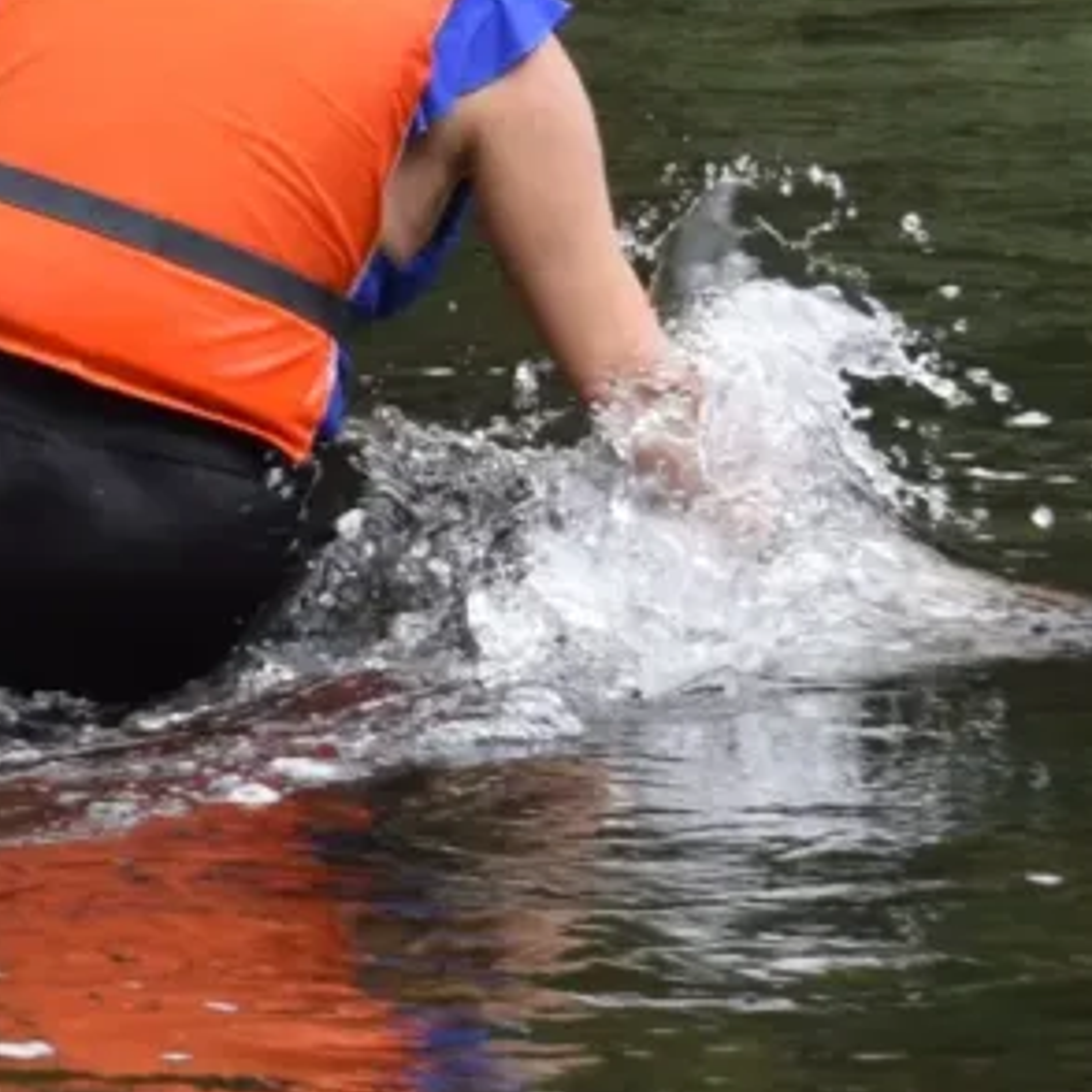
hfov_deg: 4.6
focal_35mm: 366
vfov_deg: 4.8
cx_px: -1709
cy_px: -501
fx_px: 13071
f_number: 8
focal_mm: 55
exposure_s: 1/250
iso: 400
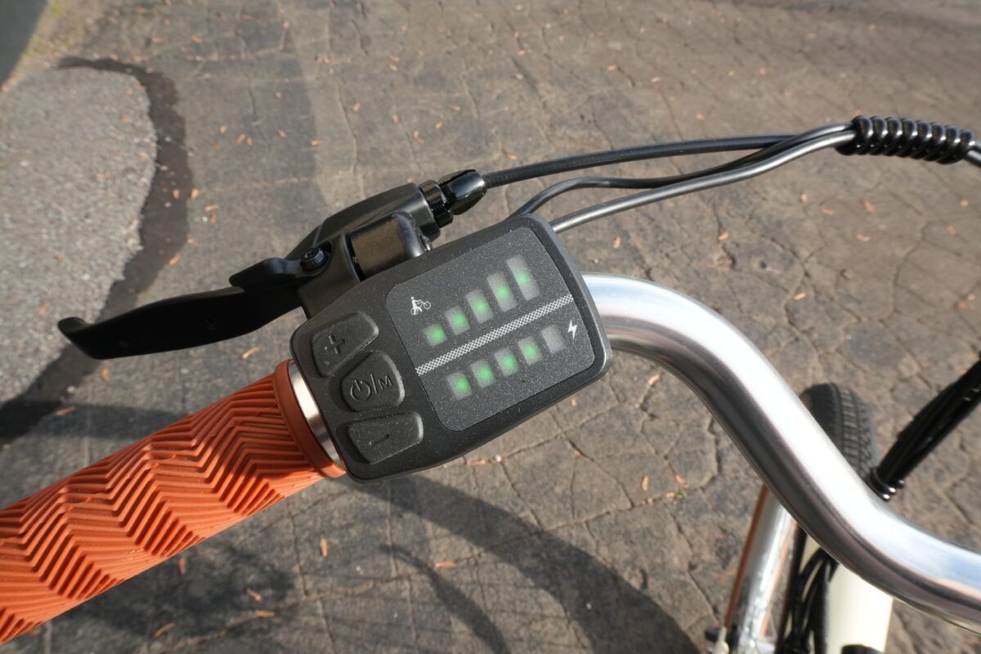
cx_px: 490
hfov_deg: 73.7
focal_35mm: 24
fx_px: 654
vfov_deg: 53.1
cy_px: 327
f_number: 16
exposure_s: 1/60
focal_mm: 16
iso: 640
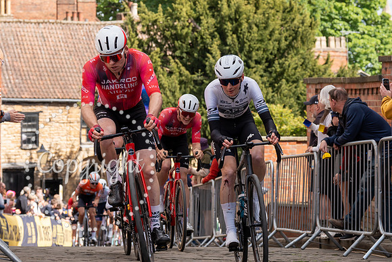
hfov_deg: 16.2
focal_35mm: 126
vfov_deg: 10.8
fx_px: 1375
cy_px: 42
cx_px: 257
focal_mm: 75
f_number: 5
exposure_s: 1/1000
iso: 400
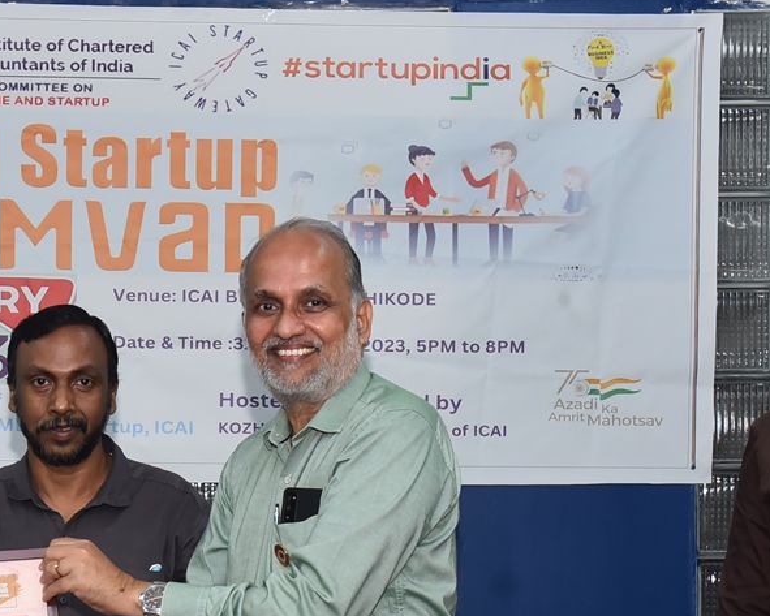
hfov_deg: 17.4
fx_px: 2484
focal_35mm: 109
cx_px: 121
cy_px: 507
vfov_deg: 14.1
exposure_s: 1/100
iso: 1000
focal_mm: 38
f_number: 7.1
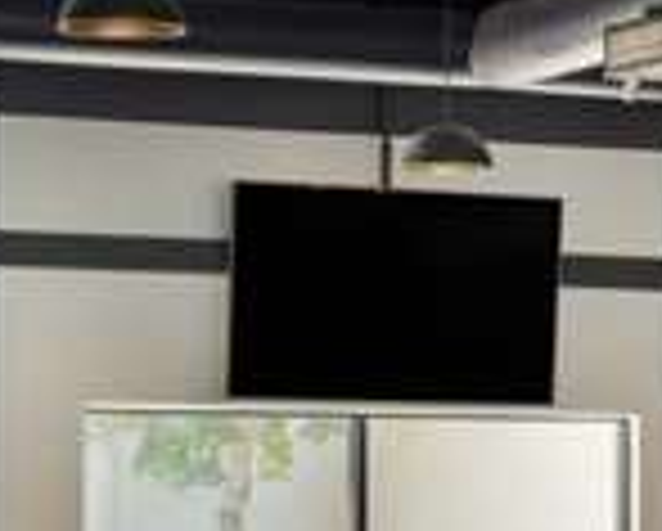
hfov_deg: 9.5
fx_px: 3963
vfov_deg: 7.6
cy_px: 504
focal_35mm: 202
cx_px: 543
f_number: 11
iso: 400
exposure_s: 1/1.25
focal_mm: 31
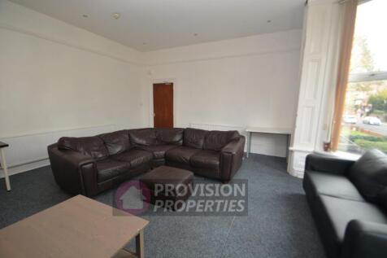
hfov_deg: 100.4
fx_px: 161
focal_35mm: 15
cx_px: 194
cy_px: 129
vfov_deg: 77.3
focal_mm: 10
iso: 320
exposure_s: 1/60
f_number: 4
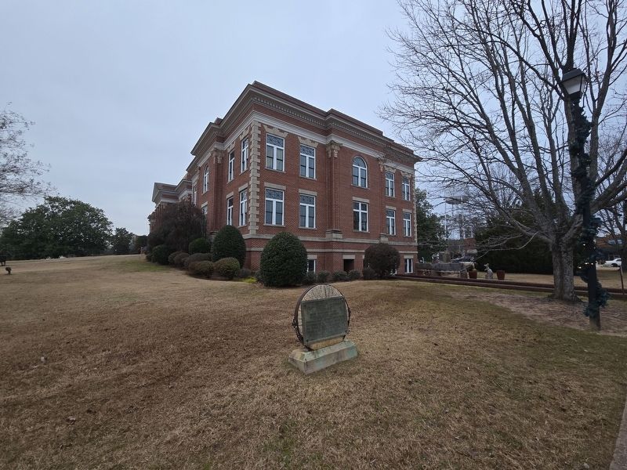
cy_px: 235
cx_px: 314
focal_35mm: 13
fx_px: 235
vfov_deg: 89.9
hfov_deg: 106.2
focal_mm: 2.2
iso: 50
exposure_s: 1/248
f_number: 2.2
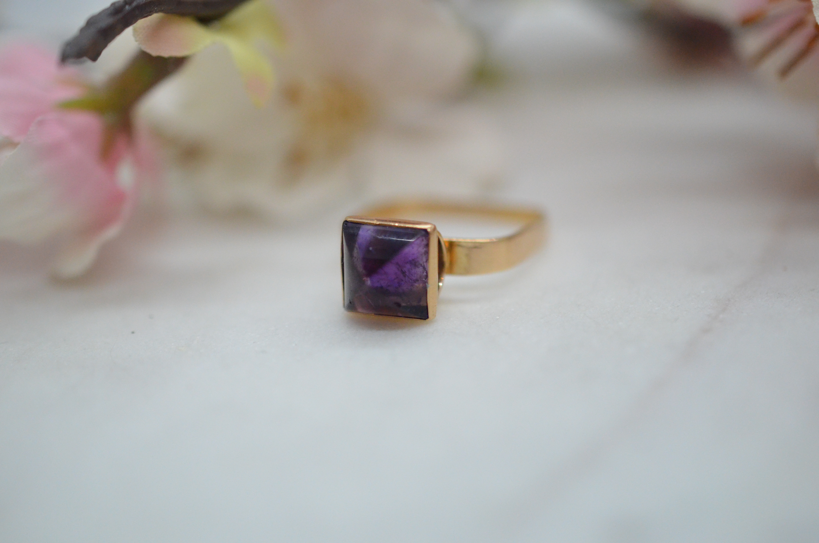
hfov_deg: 33.5
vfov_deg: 22.5
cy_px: 272
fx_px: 1362
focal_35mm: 60
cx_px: 410
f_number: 3.2
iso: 3200
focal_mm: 40
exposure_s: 1/4000
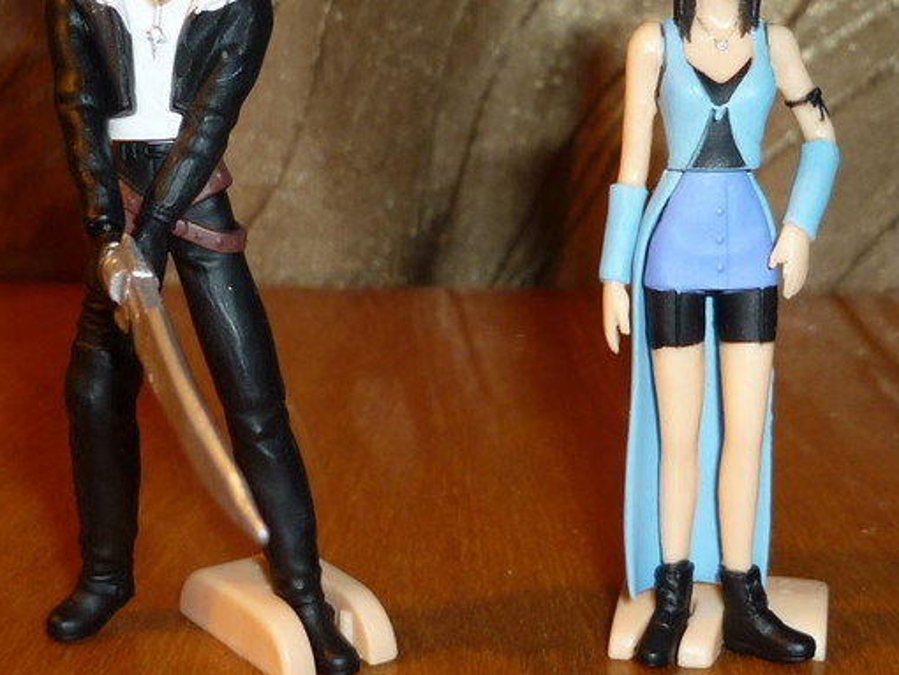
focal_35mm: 69
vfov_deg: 21.3
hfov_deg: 28.1
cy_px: 296
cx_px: 472
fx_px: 1793
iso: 100
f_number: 2.8
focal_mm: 5.5
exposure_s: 1/30
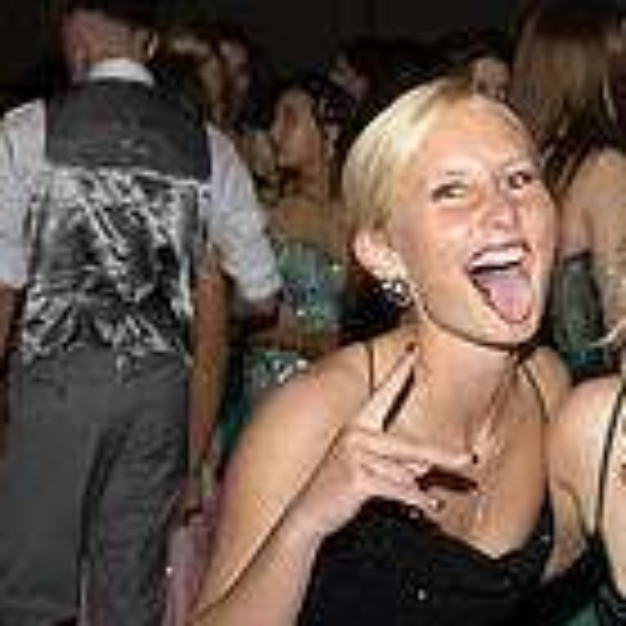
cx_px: 596
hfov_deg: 13.8
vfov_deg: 13.9
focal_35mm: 125
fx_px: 2557
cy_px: 532
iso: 500
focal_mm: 24
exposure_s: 1/160
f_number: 4.5
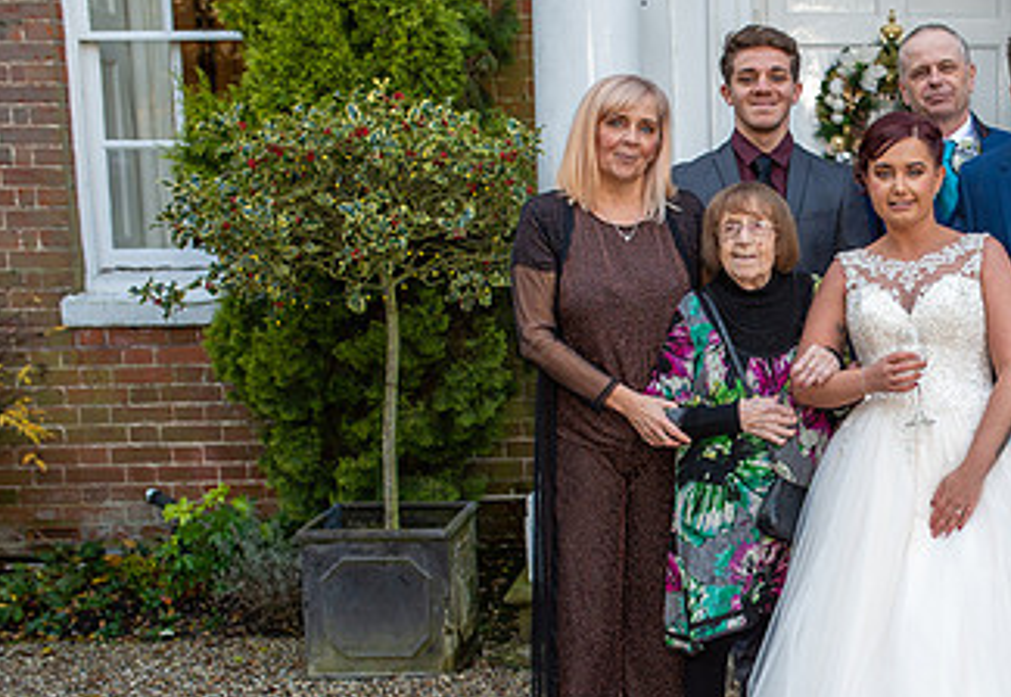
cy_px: 408
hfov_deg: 29.7
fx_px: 1816
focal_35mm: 64
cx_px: 930
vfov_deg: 21.7
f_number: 4
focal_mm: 35
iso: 250
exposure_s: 1/160
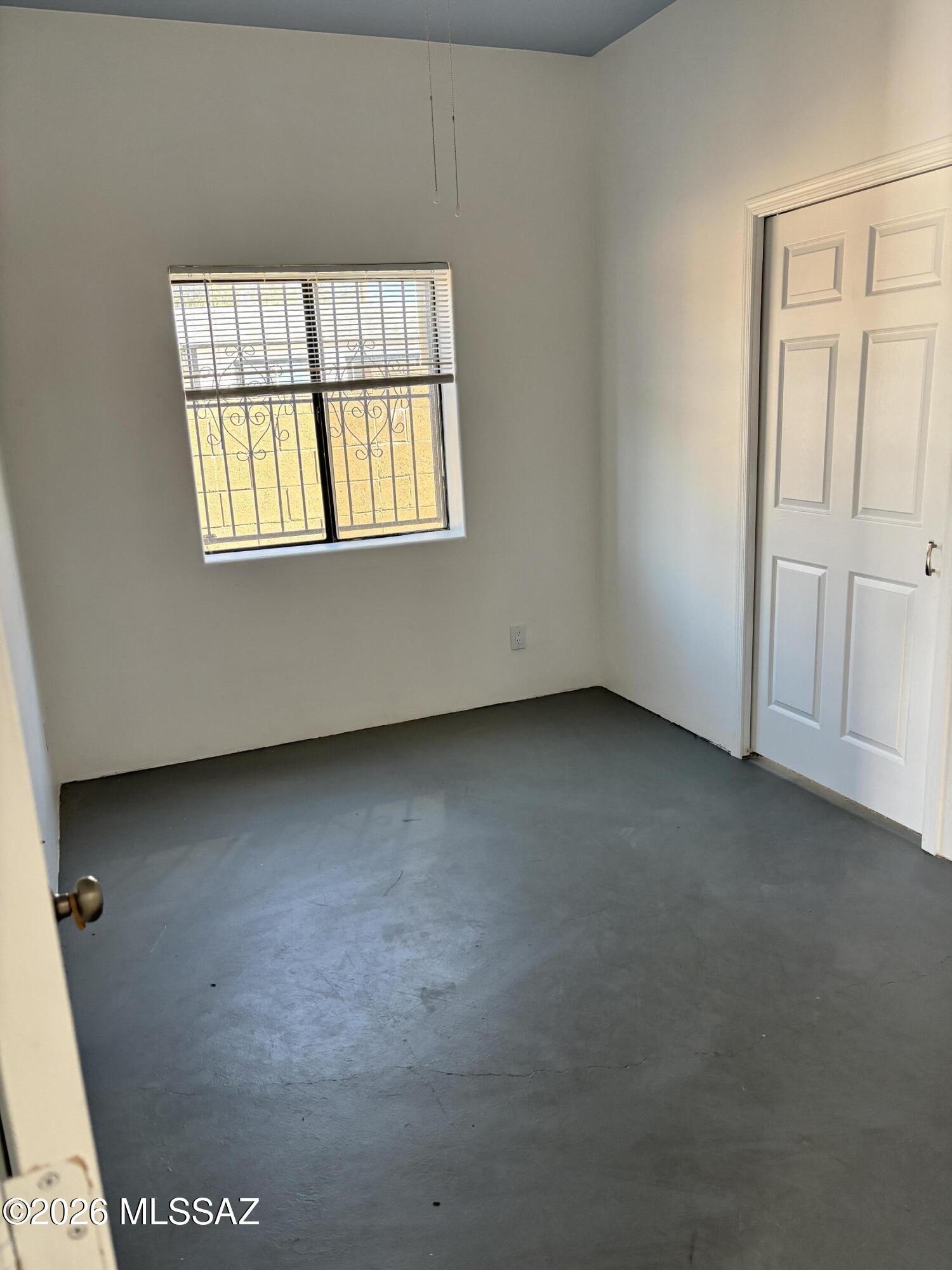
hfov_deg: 53.1
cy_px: 635
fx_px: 953
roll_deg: +2.6
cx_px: 476
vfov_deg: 67.3
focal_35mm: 26
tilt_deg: -14.9
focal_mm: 5.96
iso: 125
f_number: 1.6
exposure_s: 1/121
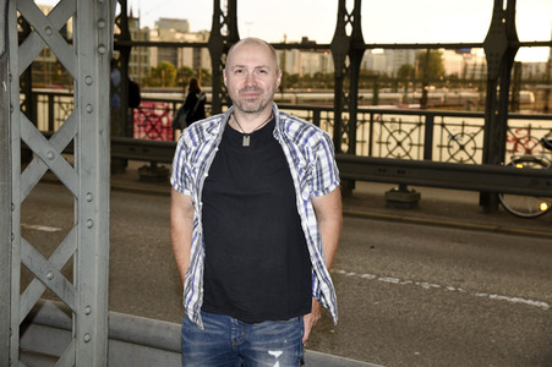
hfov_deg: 31.0
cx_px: 276
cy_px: 184
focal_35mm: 65
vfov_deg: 20.9
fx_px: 996
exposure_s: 1/160
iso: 800
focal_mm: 65
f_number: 6.3
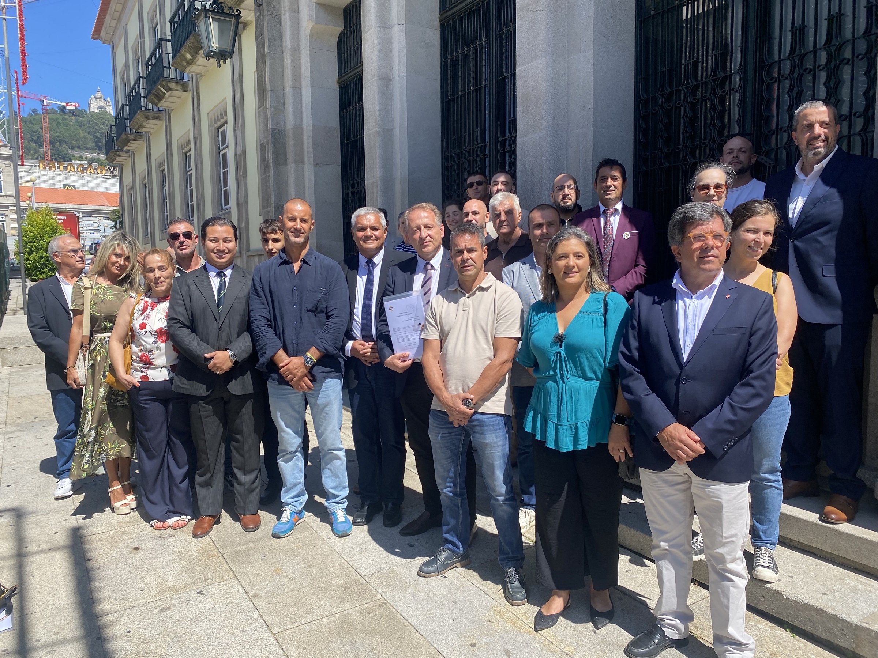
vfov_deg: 53.1
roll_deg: +0.9
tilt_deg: -5.7
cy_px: 329
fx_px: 659
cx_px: 439
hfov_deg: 67.3
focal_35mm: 26
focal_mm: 4.25
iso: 32
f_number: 1.8
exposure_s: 1/1779
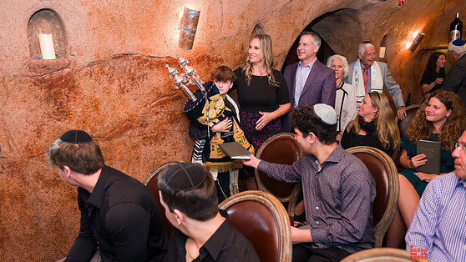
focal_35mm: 27
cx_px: 220
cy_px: 123
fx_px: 334
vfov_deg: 42.9
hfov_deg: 69.8
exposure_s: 1/200
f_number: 3.2
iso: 1250
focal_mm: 24
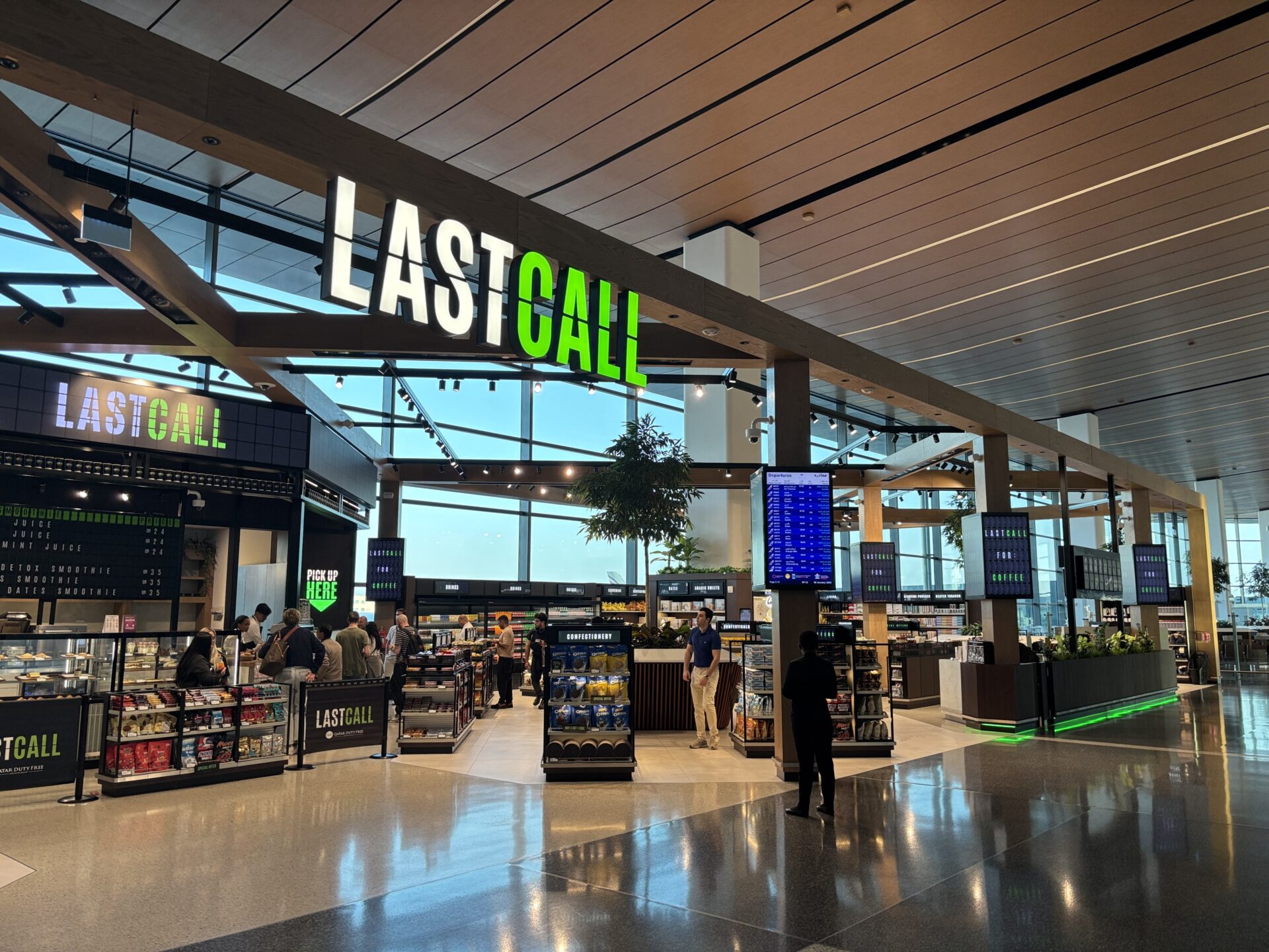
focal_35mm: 26
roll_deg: +0.3
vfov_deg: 53.1
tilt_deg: +8.0
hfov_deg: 67.3
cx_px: 634
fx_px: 953
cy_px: 476
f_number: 1.6
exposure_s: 1/120
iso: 80
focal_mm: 5.96
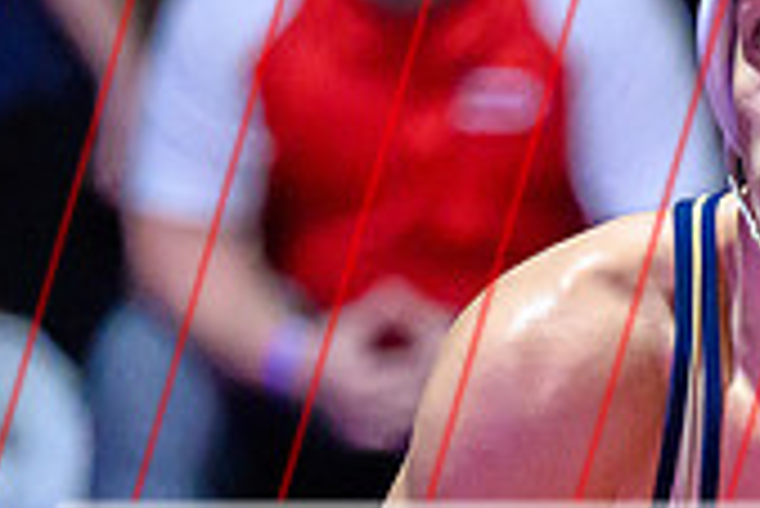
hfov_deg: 3.0
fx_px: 14262
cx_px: 846
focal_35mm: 675
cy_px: 503
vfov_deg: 2.0
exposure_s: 1/640
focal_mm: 155
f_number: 2.8
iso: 16000
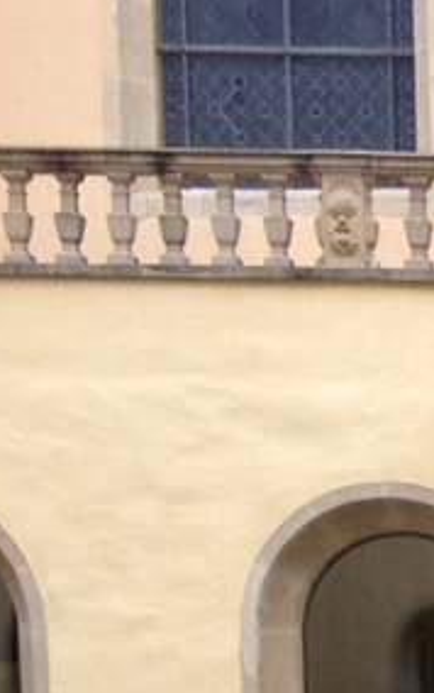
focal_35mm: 167
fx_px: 3154
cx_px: 1180
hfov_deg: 7.2
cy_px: 1091
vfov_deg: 11.9
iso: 50
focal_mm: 4.28
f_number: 2.4
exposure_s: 1/120
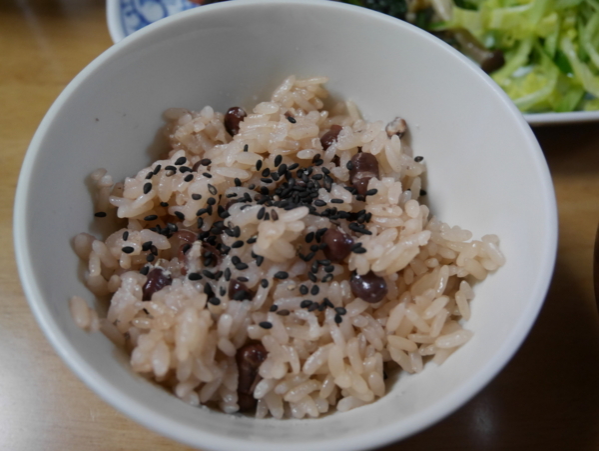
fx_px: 589
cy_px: 226
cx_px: 300
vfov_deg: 41.8
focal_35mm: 34
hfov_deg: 53.9
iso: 1600
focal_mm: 17
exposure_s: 1/60
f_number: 4.1
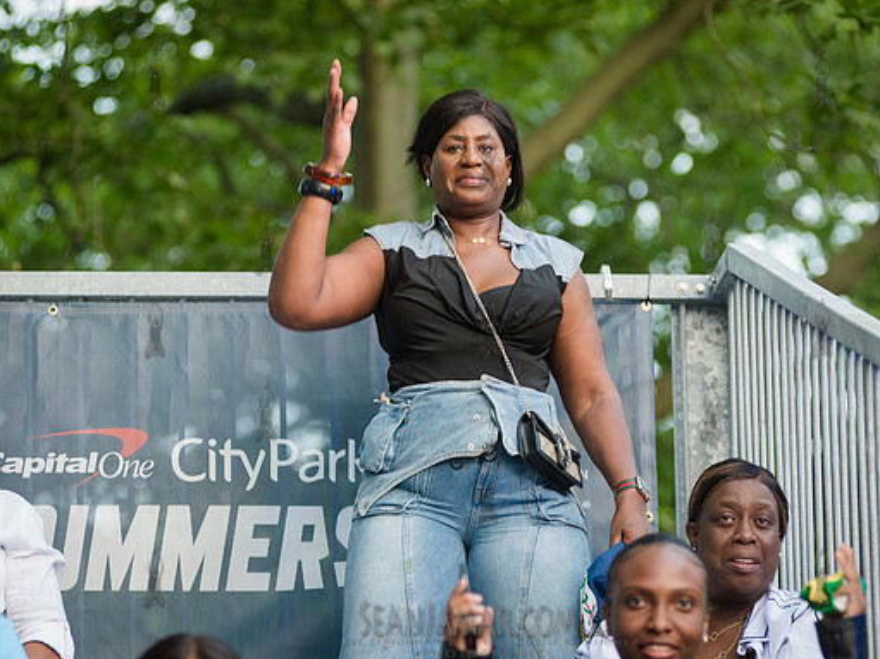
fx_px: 5109
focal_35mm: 201
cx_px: 469
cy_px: 341
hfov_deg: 9.8
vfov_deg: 7.4
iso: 1000
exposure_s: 1/250
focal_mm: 145
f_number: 3.2
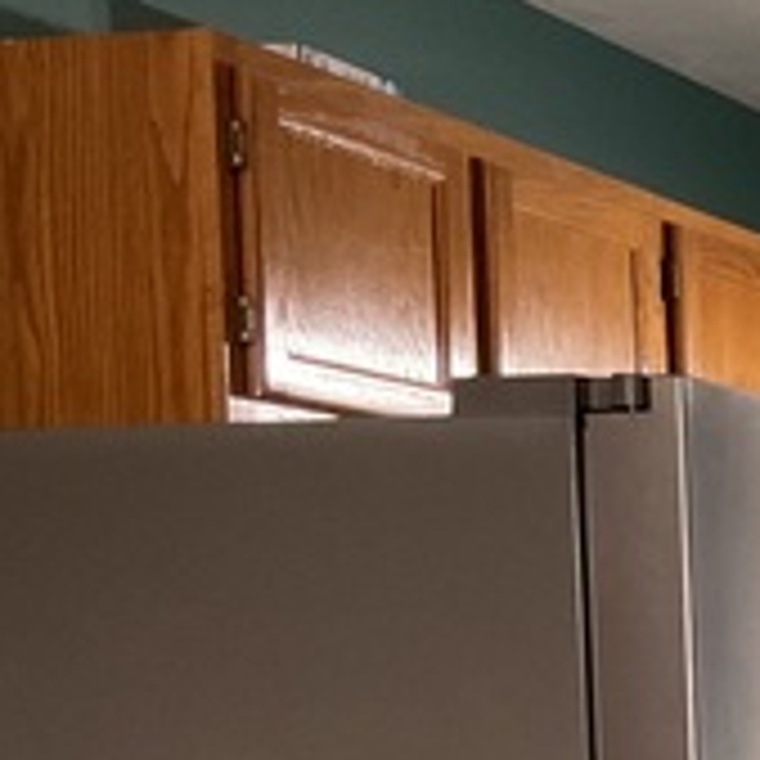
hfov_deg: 14.8
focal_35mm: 101
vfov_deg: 16.3
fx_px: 2509
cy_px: 994
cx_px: 1419
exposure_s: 1/60
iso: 250
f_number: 1.8
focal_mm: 3
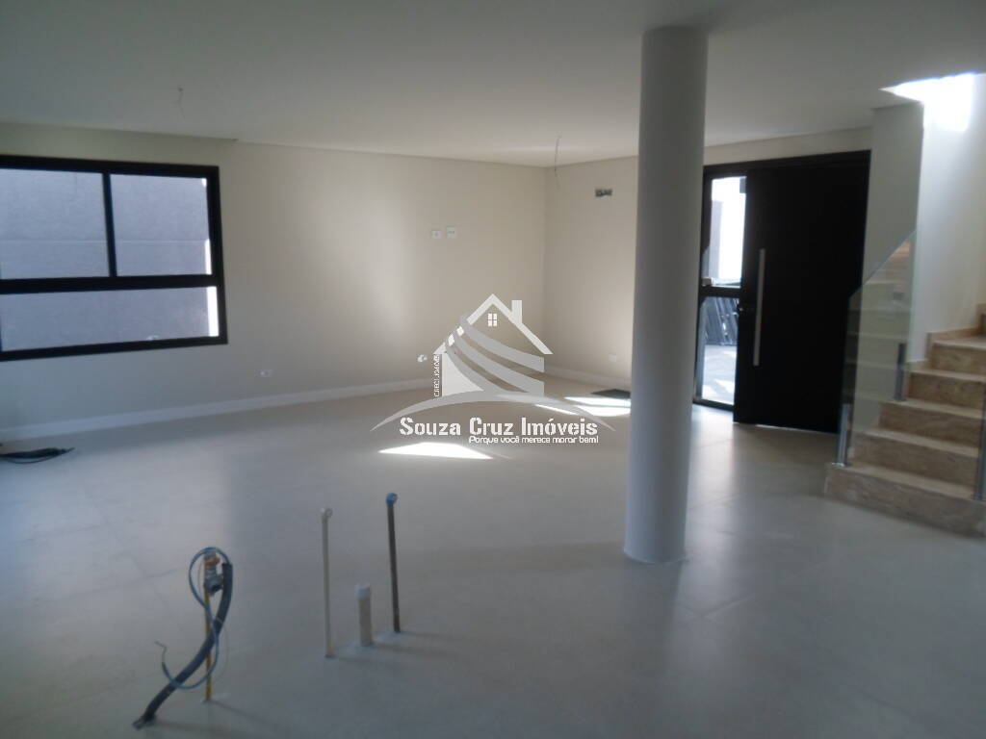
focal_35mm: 25
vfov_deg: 54.9
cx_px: 493
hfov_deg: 69.4
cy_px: 370
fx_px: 712
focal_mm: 4.5
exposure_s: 1/90
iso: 80
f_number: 2.5
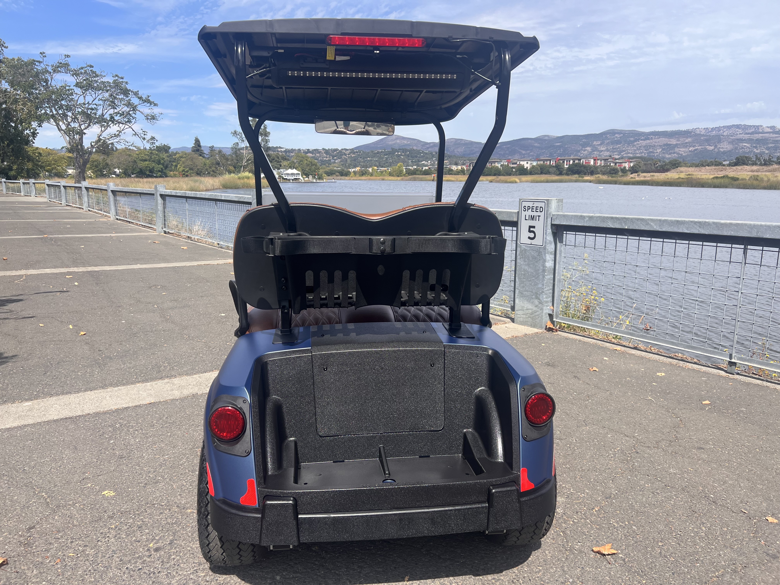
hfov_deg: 67.3
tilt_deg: -11.9
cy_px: 292
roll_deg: +0.5
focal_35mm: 26
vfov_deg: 53.1
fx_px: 586
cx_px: 390
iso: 50
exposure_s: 1/3165
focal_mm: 5.7
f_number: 1.5
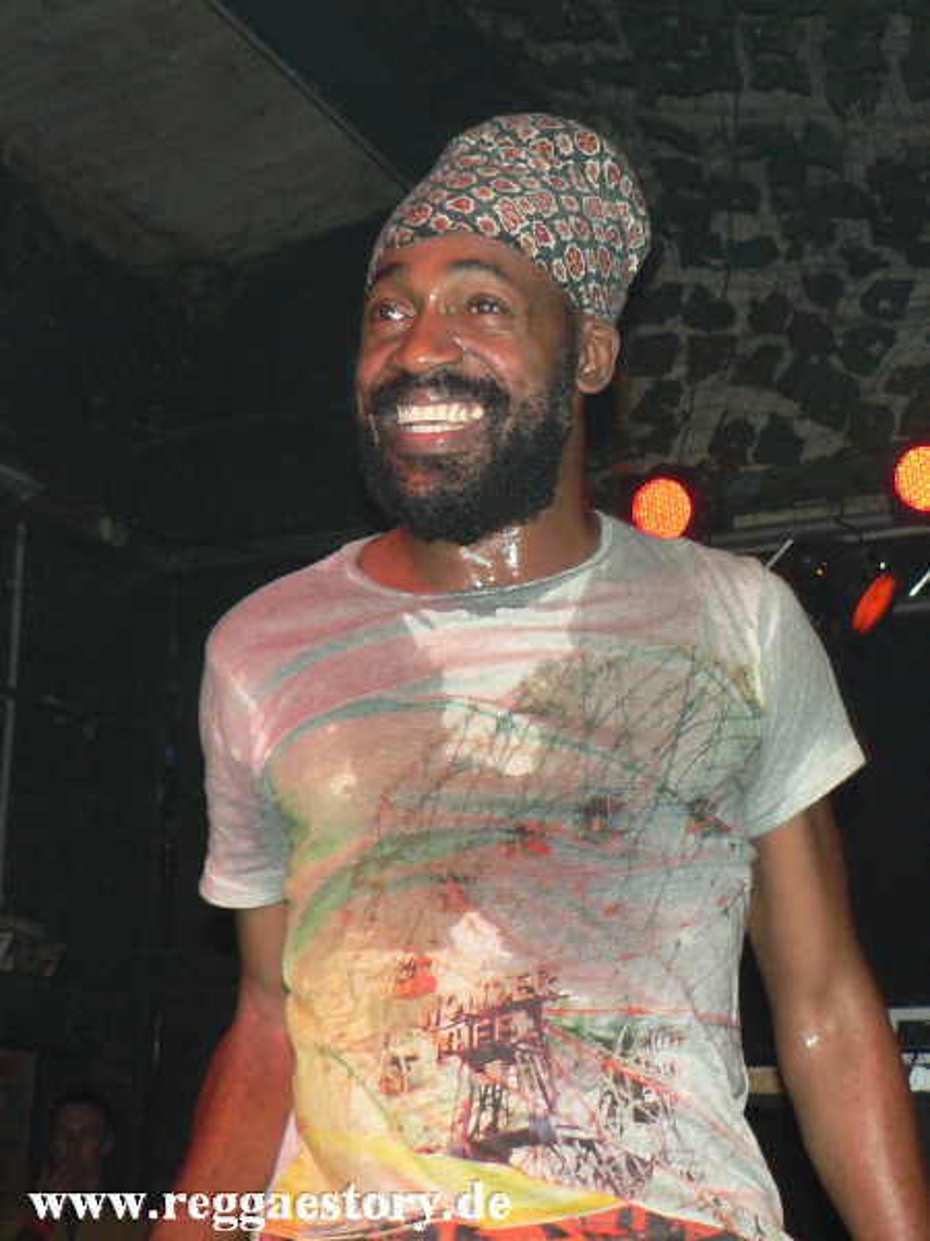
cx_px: 465
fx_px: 1433
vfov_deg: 46.8
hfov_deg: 36.0
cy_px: 620
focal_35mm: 40
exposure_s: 1/60
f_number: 2.8
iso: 200
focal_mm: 6.9
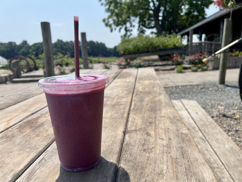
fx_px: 182
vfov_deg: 53.1
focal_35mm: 26
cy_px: 91
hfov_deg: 67.3
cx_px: 121
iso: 50
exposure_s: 1/5319
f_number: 1.5
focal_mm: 5.7
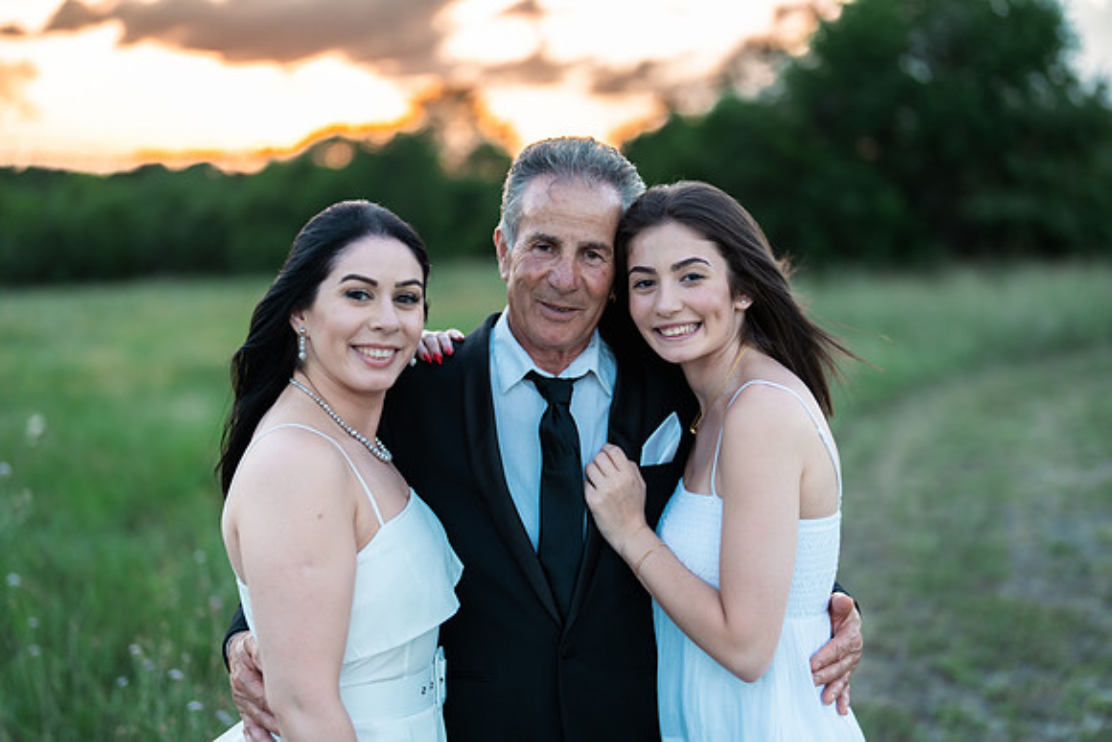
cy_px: 371
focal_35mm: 50
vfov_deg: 27.0
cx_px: 556
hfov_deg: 39.6
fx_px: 1545
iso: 160
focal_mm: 50
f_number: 1.2
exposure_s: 1/400
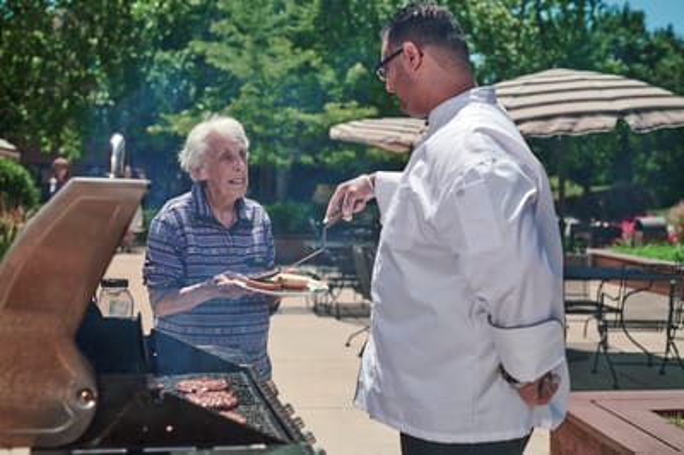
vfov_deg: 26.9
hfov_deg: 39.6
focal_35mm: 50
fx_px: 949
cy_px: 228
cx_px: 342
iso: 64
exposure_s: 1/1600
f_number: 3.5
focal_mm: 50
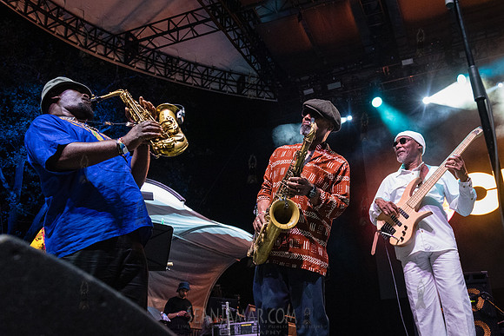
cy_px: 179
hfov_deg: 51.5
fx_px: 522
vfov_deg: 35.7
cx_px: 271
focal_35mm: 37
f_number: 3.5
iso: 6400
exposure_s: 1/400
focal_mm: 31
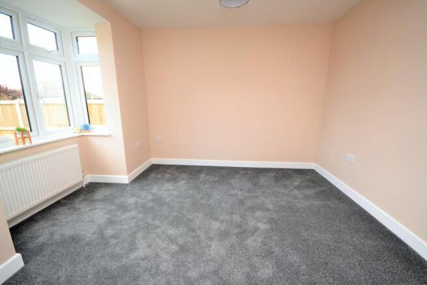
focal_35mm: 15
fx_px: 178
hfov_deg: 100.4
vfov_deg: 77.4
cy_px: 142
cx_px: 214
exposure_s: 1/125
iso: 400
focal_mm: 10
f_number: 5.6
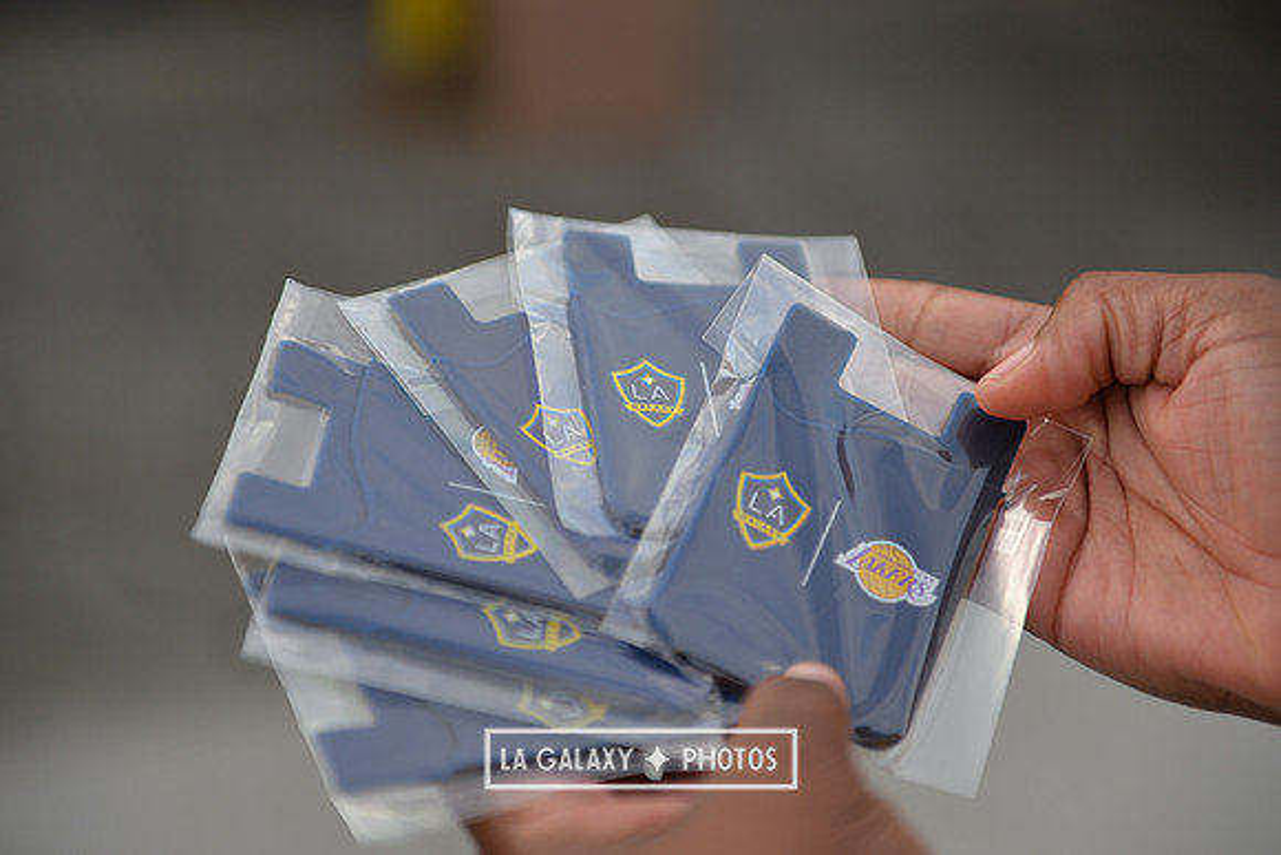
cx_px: 640
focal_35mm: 70
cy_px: 428
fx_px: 2491
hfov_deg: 28.8
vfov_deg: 19.5
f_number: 2.8
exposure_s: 1/640
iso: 250
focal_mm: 70
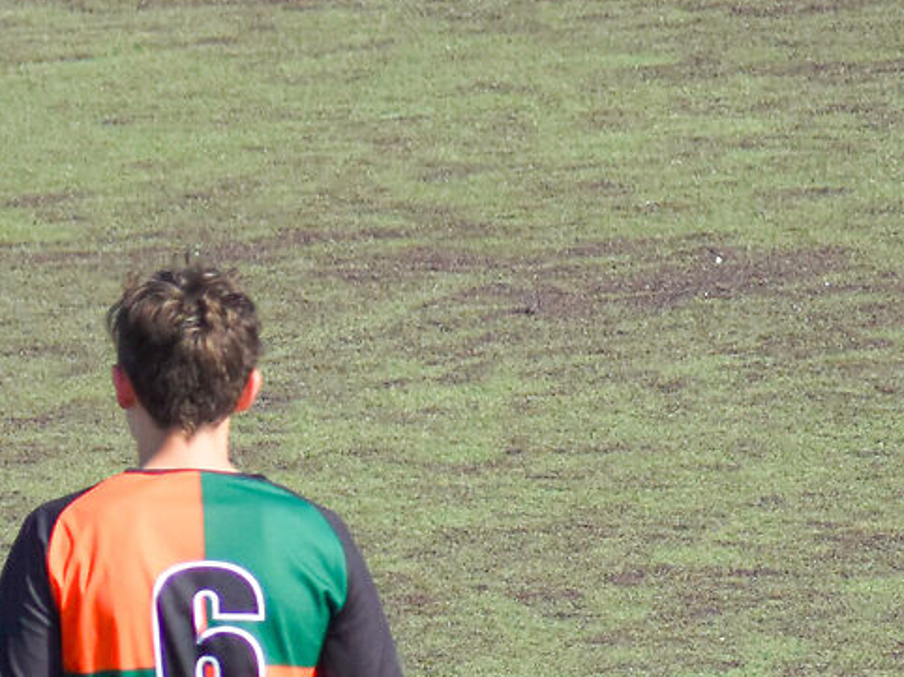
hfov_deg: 1.6
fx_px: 31871
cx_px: -913
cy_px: 857
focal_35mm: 1221
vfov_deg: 1.2
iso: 800
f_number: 5
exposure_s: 1/3200
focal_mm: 170
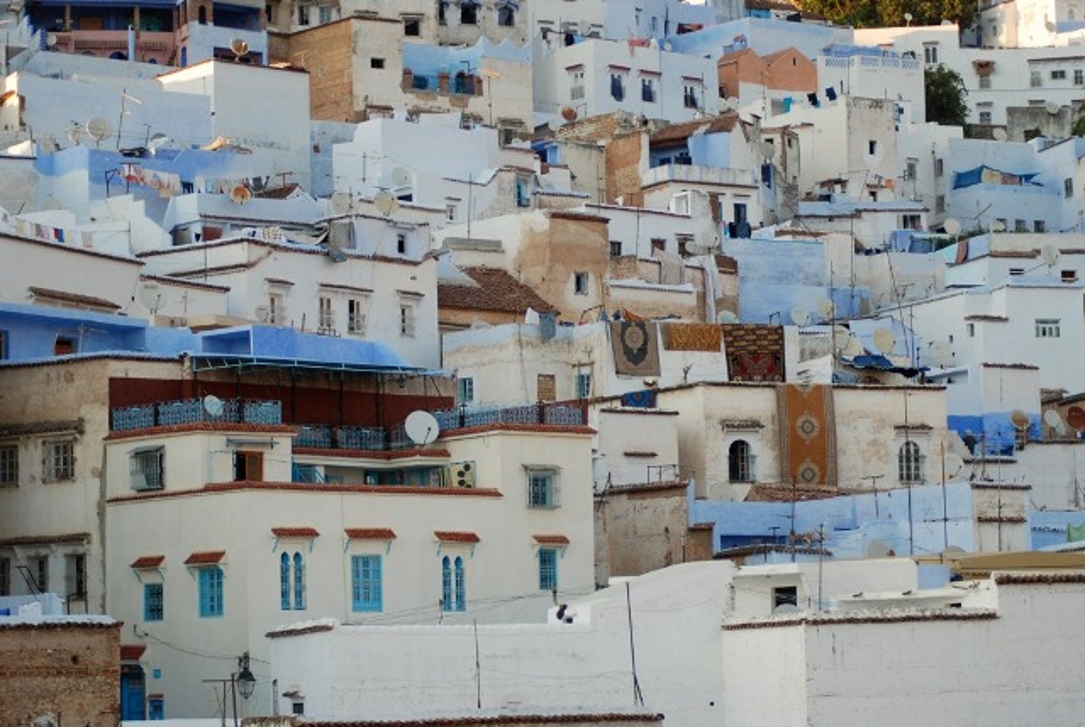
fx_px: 3170
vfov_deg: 13.1
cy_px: 364
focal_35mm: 105
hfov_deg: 19.4
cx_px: 542
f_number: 4
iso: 200
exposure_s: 1/160
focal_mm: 70
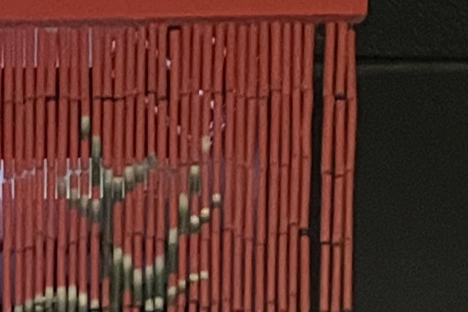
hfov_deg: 11.5
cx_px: -169
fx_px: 2249
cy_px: 1037
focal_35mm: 173
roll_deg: +0.7
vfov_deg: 6.9
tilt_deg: -6.7
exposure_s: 1/30
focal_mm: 5.7
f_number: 1.5
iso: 1000
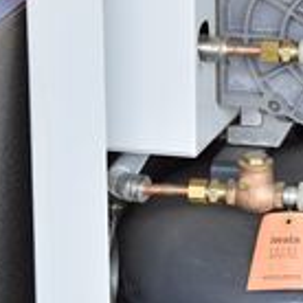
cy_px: 169
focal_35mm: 370
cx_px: 340
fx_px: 3664
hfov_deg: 4.7
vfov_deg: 4.7
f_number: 6.3
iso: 1250
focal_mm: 80
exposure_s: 1/400
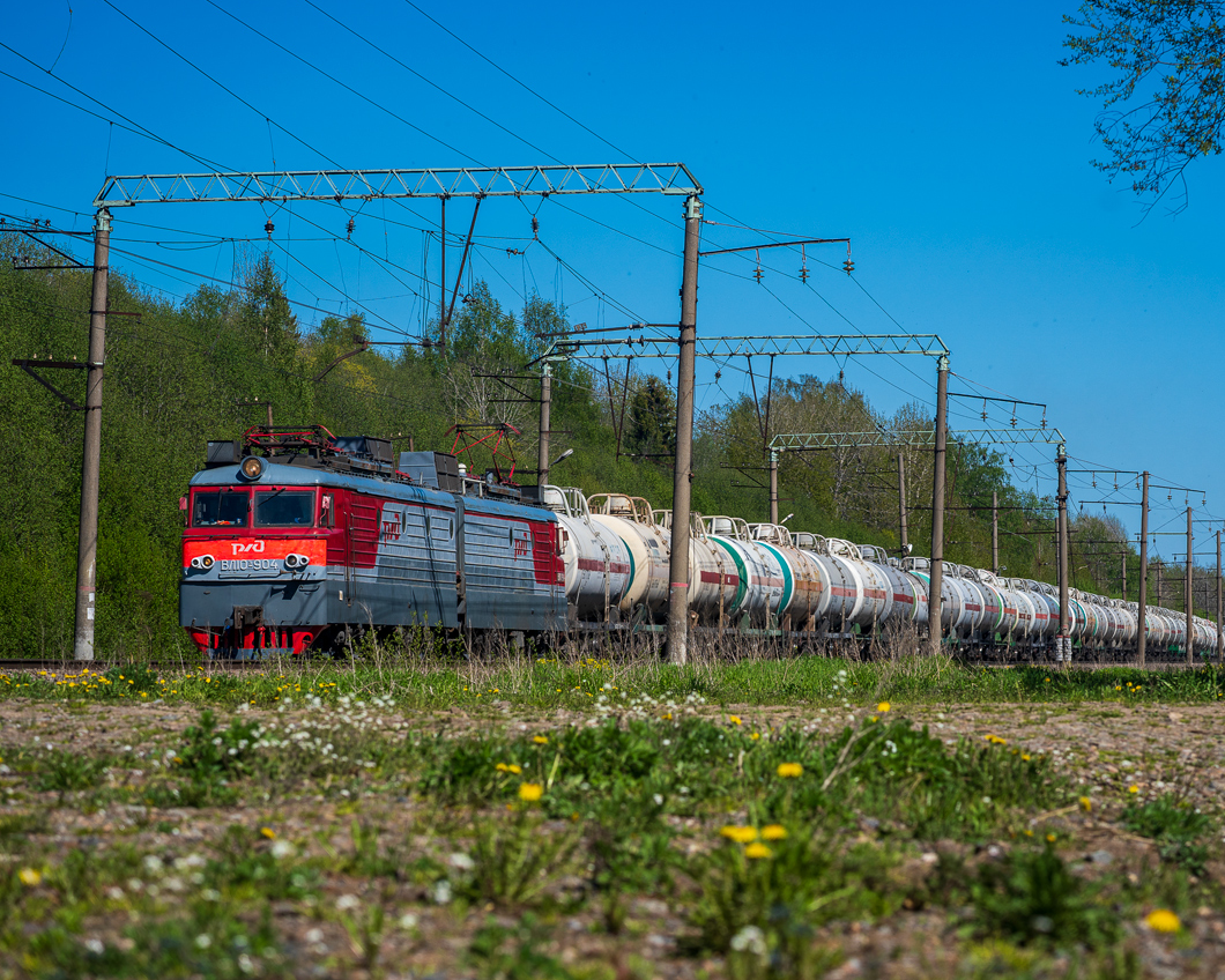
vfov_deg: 11.4
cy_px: 491
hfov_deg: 14.2
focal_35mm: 136
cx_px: 712
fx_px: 4931
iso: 200
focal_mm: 120
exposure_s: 1/1250
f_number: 7.1
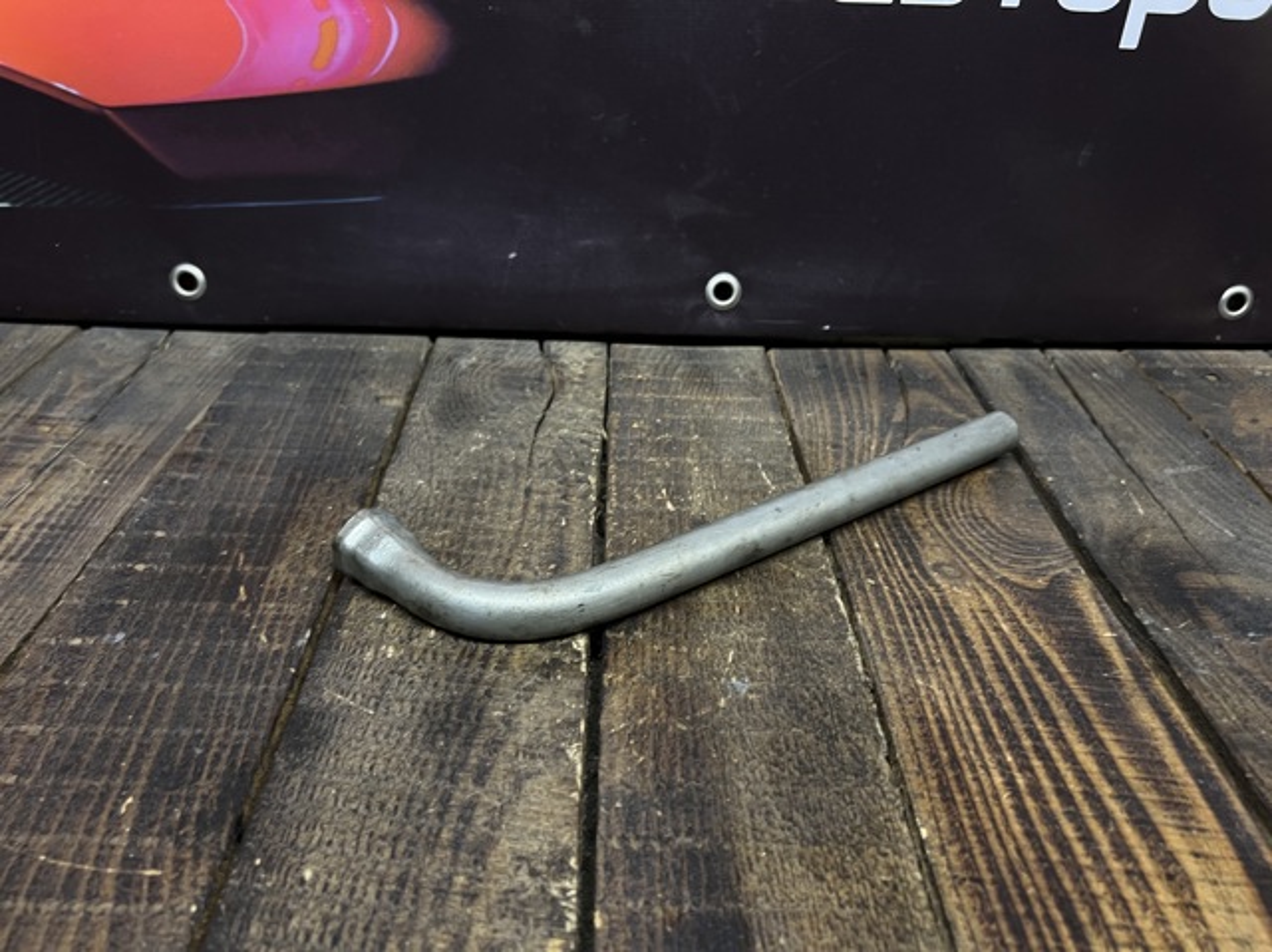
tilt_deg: -30.1
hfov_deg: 67.3
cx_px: 636
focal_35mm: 26
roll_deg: -1.6
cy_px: 476
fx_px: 955
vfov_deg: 53.0
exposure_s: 1/50
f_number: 1.5
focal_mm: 5.7
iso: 100
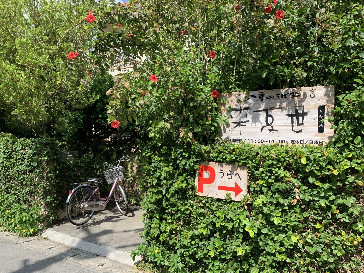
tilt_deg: +3.3
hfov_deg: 67.3
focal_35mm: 26
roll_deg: -2.0
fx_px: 273
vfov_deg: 53.1
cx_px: 182
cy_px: 136
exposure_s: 1/928
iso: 25
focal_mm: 4.25
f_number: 1.8
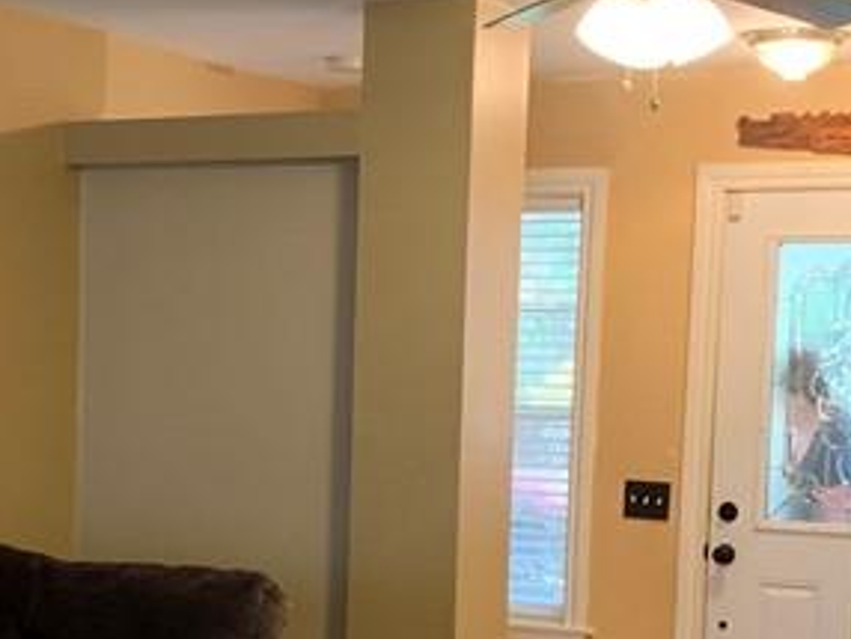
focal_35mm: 93
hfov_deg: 21.0
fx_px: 2288
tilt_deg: -6.2
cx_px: 330
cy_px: 603
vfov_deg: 15.7
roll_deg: -1.8
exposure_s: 1/30
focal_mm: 4.25
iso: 500
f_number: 1.8
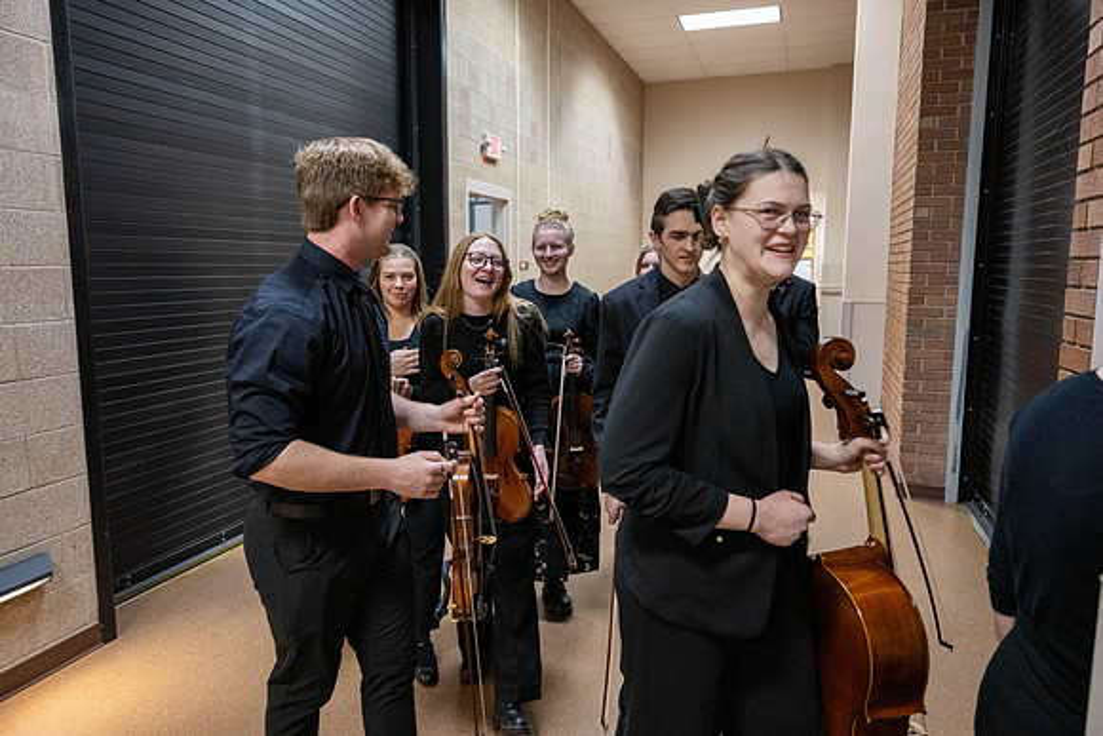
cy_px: 368
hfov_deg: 73.7
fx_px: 735
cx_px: 552
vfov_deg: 53.2
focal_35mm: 24
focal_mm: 24
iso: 6400
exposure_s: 1/250
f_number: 2.8
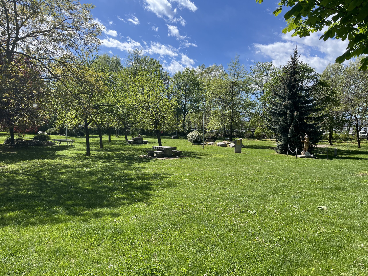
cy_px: 138
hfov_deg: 67.3
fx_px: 276
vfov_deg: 53.1
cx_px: 184
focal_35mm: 26
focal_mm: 5.1
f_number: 1.6
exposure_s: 1/2513
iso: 50
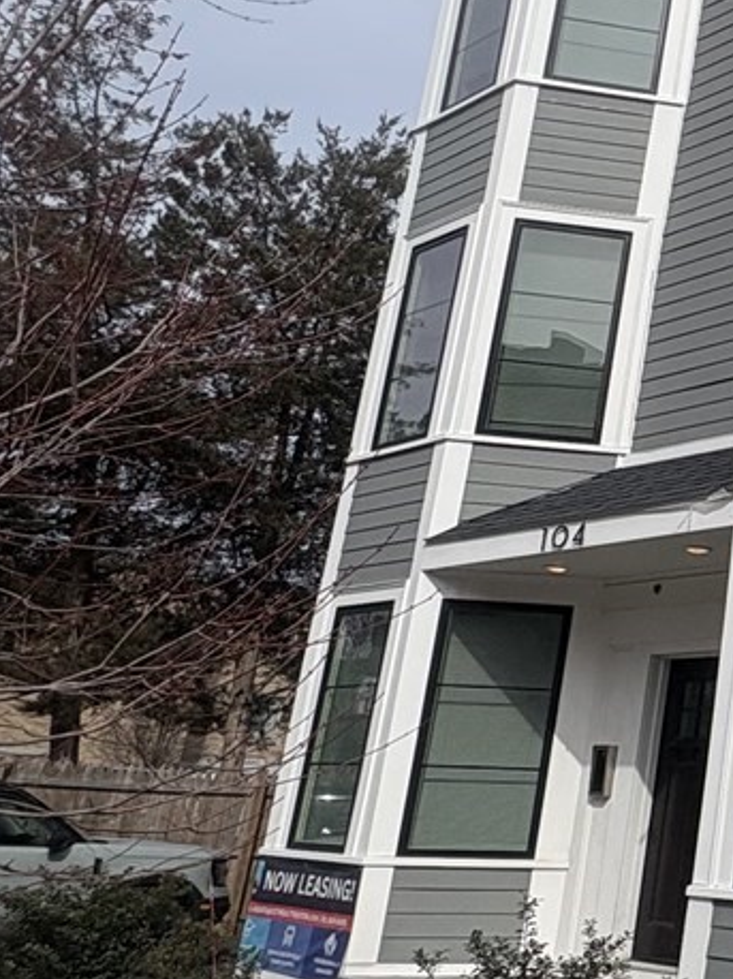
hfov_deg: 23.1
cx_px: 1173
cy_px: 432
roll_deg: -1.7
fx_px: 1328
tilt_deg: +17.4
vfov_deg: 40.4
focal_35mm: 47
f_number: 2.2
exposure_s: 1/3546
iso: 50
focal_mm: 2.22
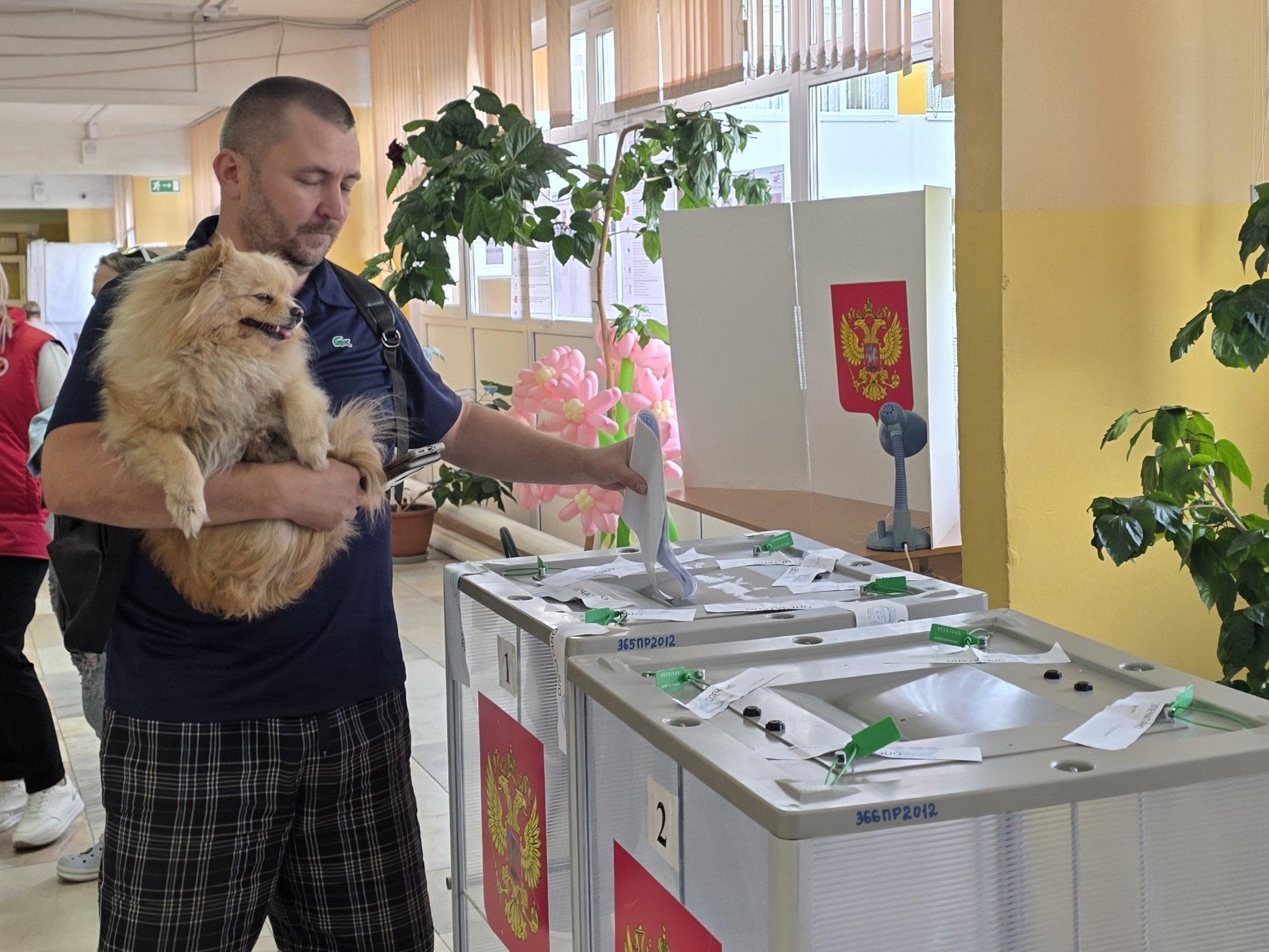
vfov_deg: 58.9
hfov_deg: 73.9
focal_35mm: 23
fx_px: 843
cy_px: 476
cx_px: 634
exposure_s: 1/101
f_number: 1.7
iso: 100
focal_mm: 6.3
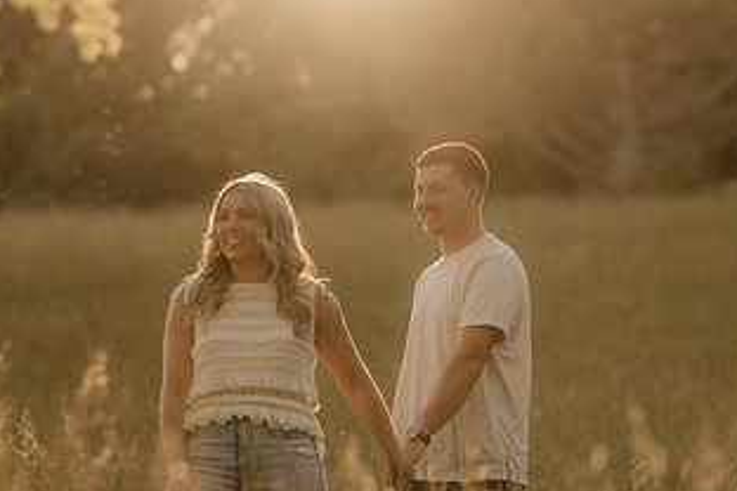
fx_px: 3234
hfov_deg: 13.0
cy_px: 362
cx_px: 470
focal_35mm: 158
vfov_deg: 8.7
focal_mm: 85
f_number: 2
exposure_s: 1/1000
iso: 250
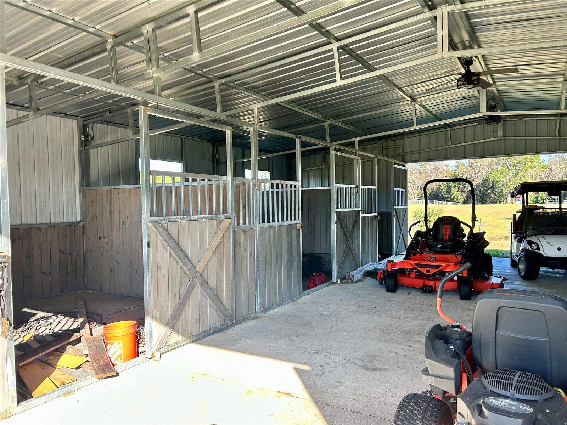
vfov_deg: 53.1
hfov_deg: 67.3
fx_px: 426
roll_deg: +1.1
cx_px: 284
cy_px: 212
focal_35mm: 26
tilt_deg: -1.6
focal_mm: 5.7
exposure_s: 1/328
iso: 50
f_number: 1.5
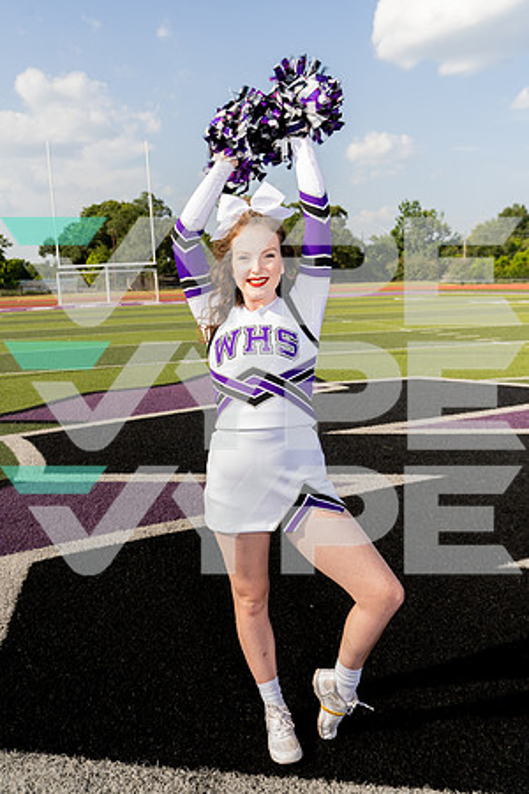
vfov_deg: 57.2
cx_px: 264
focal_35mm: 33
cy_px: 397
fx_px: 727
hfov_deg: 40.0
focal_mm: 33
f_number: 7.1
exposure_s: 1/250
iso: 100
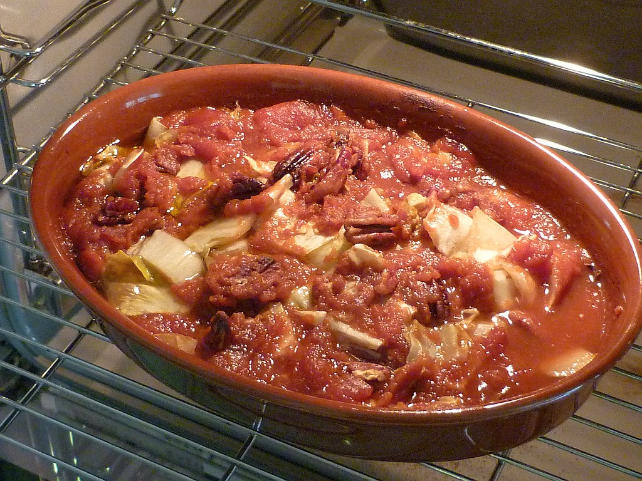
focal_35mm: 64
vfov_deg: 22.9
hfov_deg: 30.3
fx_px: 1187
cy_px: 240
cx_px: 321
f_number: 2.9
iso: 400
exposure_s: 1/25
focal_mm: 5.9
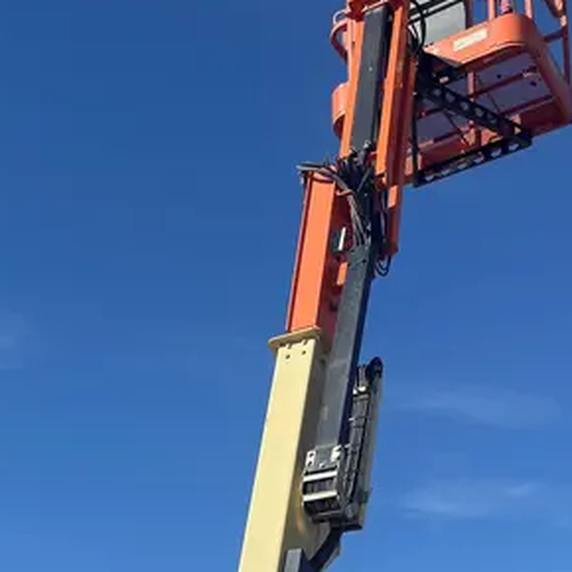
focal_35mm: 58
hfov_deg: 29.5
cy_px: 638
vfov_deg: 27.0
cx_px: 329
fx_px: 1084
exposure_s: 1/3745
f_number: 1.6
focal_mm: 5.1
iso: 50
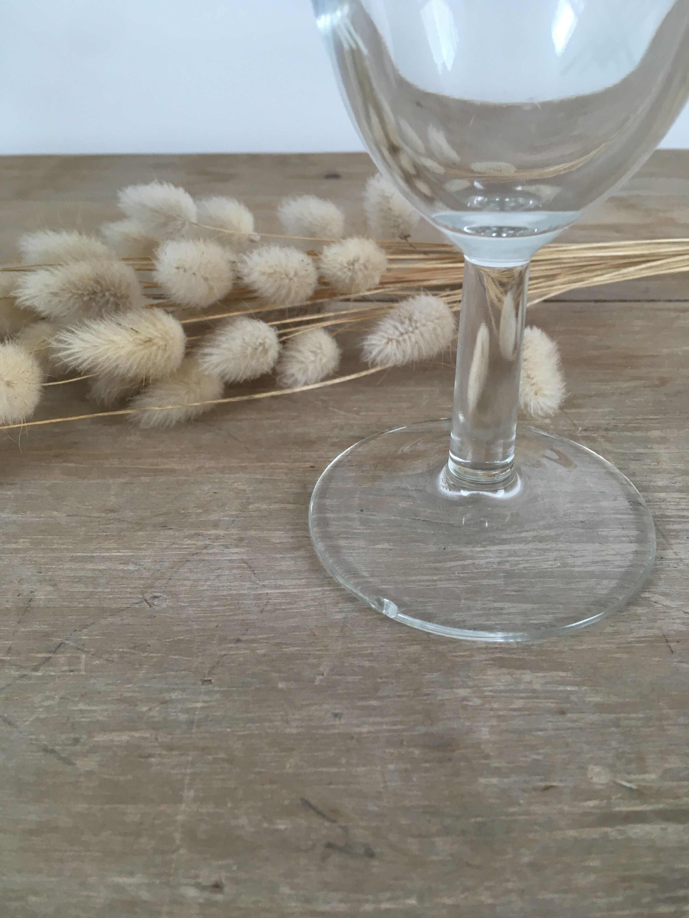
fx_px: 770
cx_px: 344
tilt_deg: -33.1
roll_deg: -0.3
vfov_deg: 61.7
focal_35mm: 29
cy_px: 459
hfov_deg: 48.2
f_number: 2.2
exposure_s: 1/33
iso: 32
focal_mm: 4.15
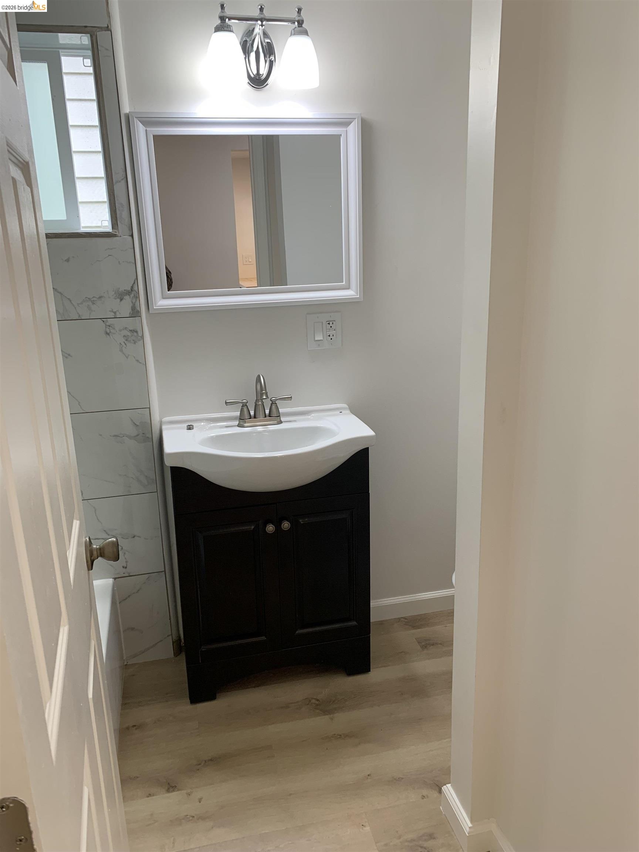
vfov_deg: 67.3
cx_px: 320
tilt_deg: -14.0
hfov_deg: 53.1
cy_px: 426
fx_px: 640
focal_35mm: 26
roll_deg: +2.0
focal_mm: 4.25
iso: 64
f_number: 1.8
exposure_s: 1/60
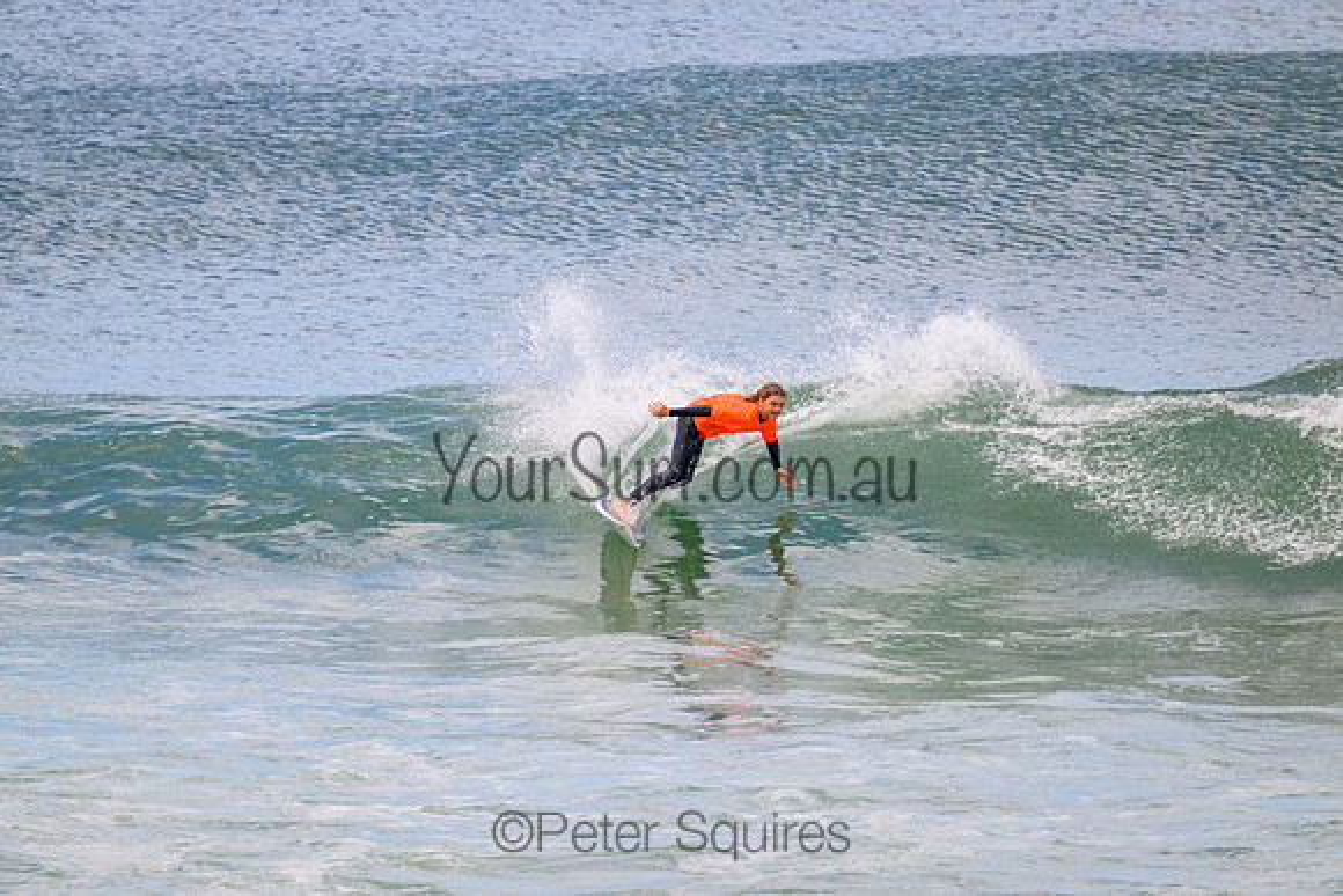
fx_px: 29850
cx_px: 672
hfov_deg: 2.6
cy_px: 448
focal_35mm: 800
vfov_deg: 1.7
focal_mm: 800
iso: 1400
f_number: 11
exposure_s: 1/2000
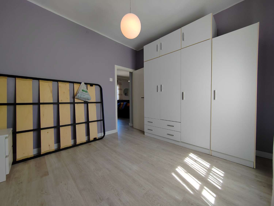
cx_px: 137
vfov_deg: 89.9
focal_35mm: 13
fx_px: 103
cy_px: 103
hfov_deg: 106.2
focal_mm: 2.16
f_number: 2.2
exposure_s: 1/100
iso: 160
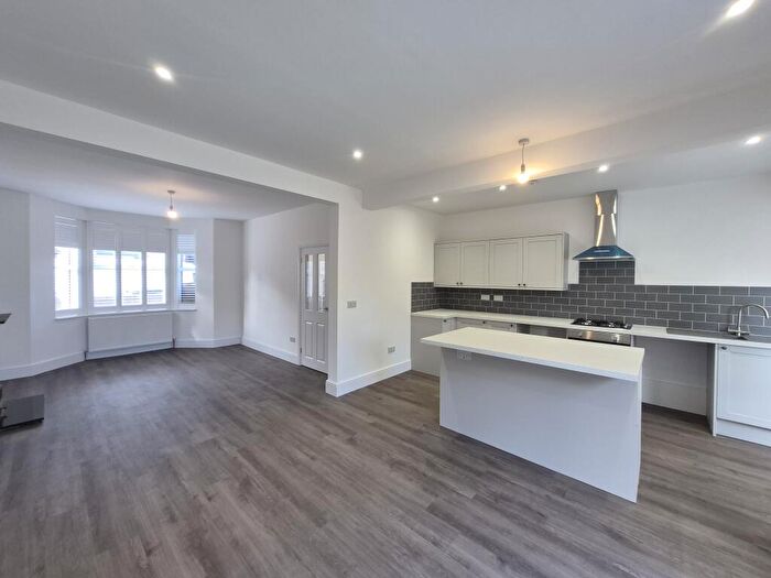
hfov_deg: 106.2
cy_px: 289
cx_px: 386
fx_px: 290
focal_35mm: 13
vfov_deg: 89.9
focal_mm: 1.74
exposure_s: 1/50
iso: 64
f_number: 2.2
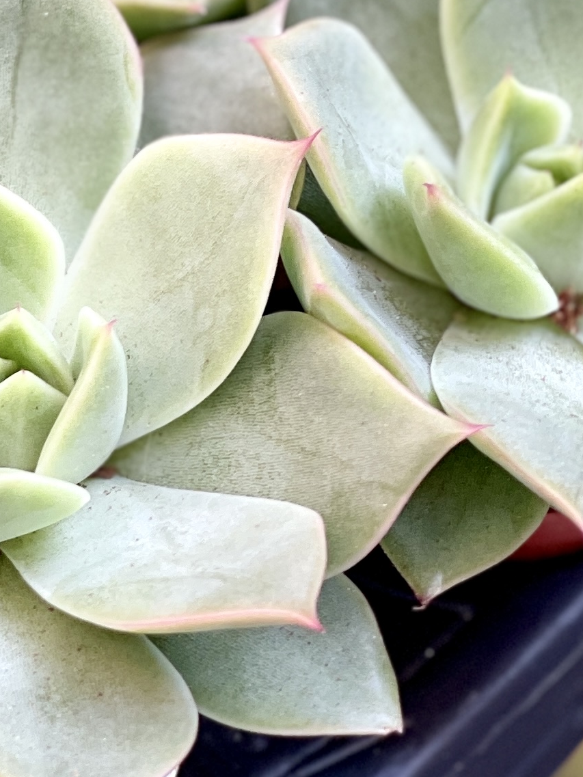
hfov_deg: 6.5
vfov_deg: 8.6
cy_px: -217
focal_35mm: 227
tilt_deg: -49.6
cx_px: -228
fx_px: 5097
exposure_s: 1/121
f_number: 2.2
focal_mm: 7.5
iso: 25
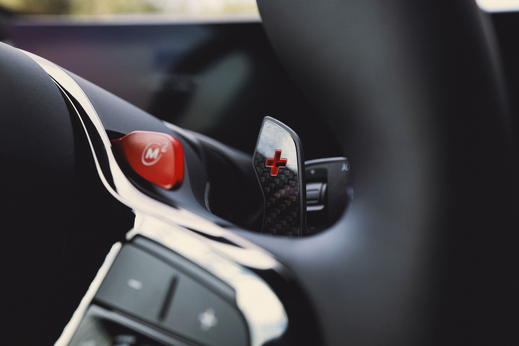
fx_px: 505
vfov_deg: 37.9
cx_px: 260
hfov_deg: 54.4
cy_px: 173
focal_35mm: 35
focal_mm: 35
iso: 400
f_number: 5.6
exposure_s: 1/125
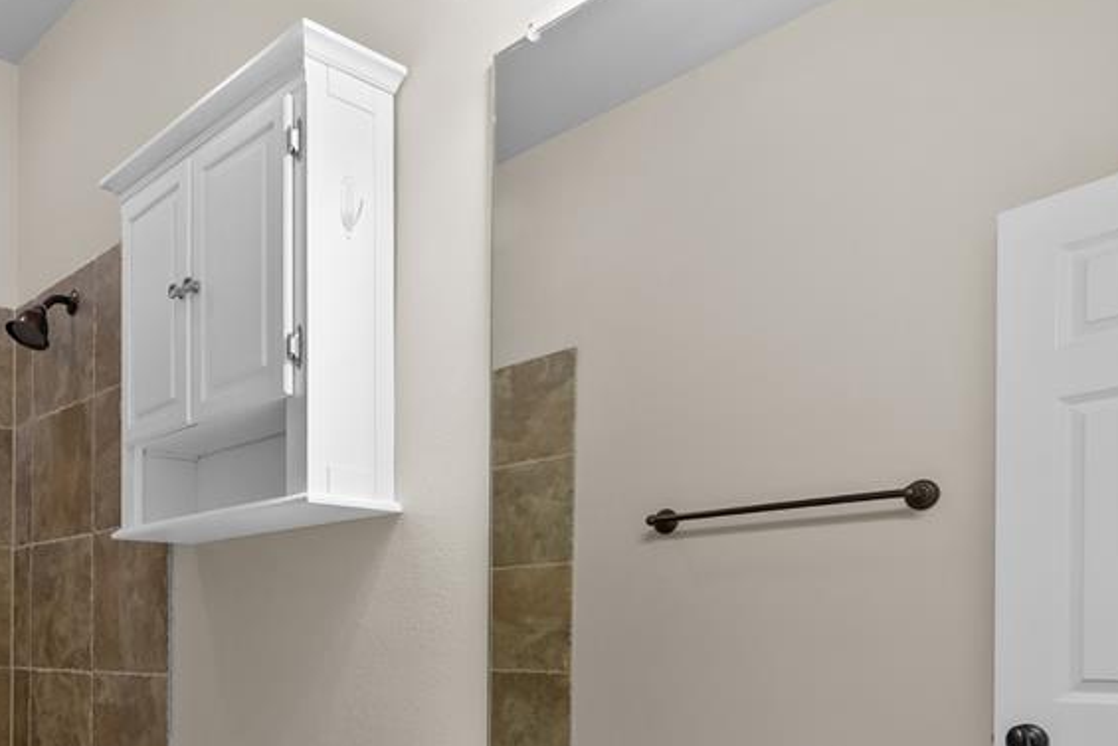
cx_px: 198
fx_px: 901
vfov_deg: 41.6
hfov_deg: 58.0
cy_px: 662
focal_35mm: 29
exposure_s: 1/1.67
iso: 640
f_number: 8
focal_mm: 16
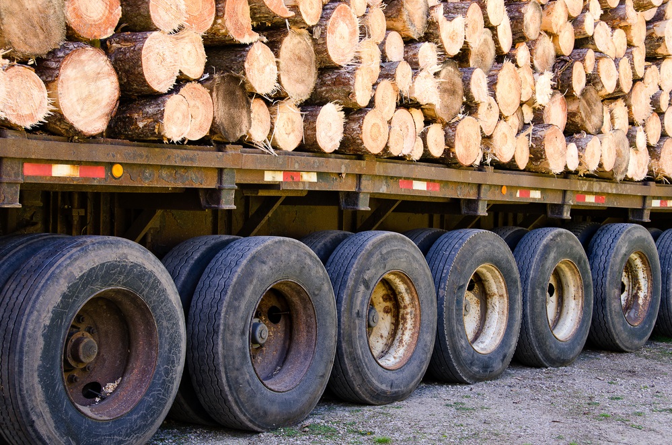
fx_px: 1341
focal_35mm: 72
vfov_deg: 18.8
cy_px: 222
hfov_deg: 28.1
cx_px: 336
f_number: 8
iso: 100
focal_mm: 48
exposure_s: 1/15
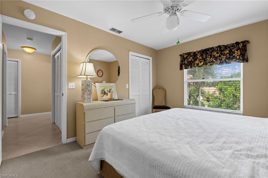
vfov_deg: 73.7
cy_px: 89
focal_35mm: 16
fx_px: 119
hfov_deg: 96.8
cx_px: 134
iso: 100
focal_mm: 16
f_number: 9
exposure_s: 1/3
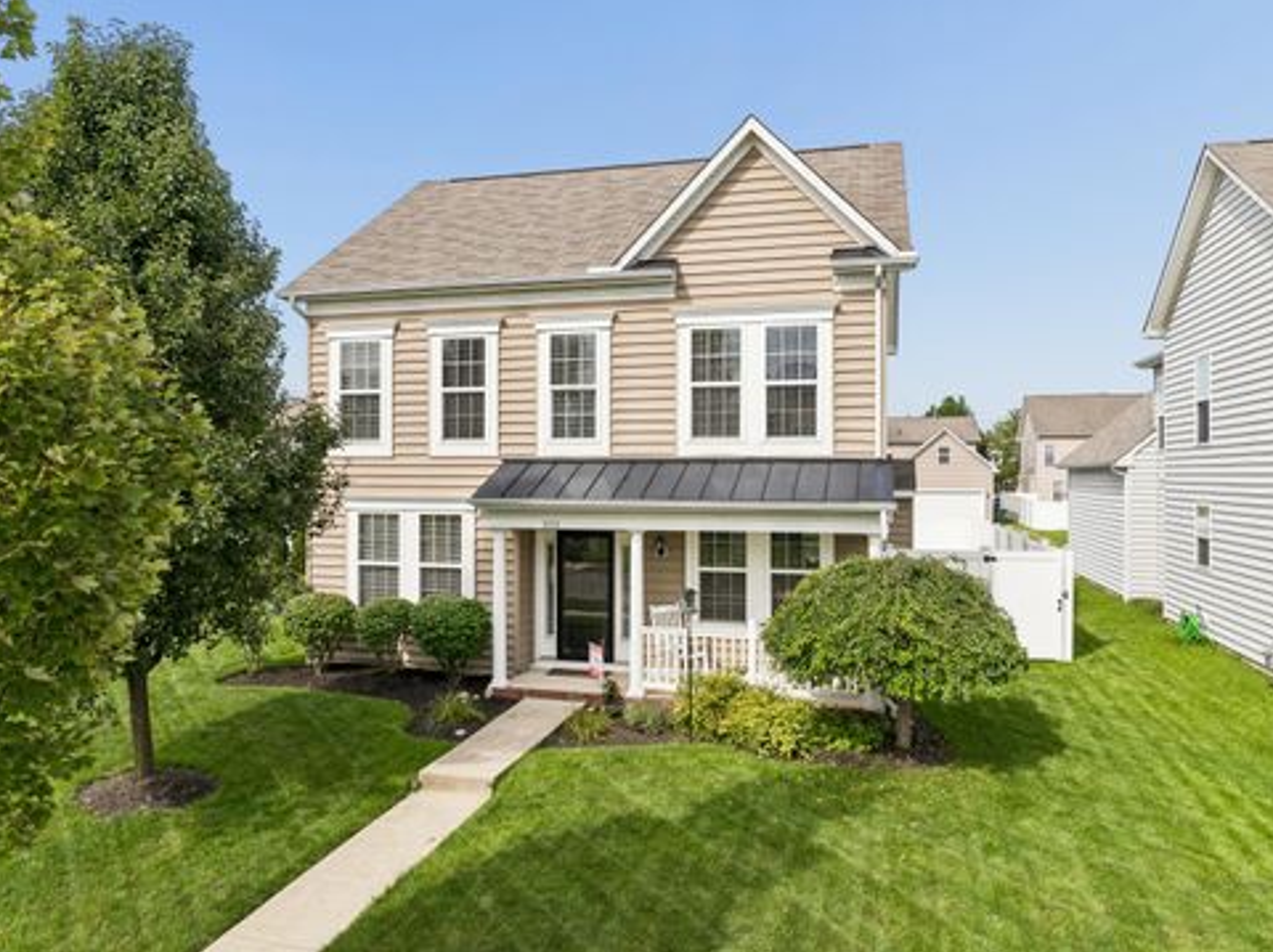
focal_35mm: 25
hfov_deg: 69.4
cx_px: 631
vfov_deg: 54.8
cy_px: 475
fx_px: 918
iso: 100
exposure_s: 1/100
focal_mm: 12.3
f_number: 2.8
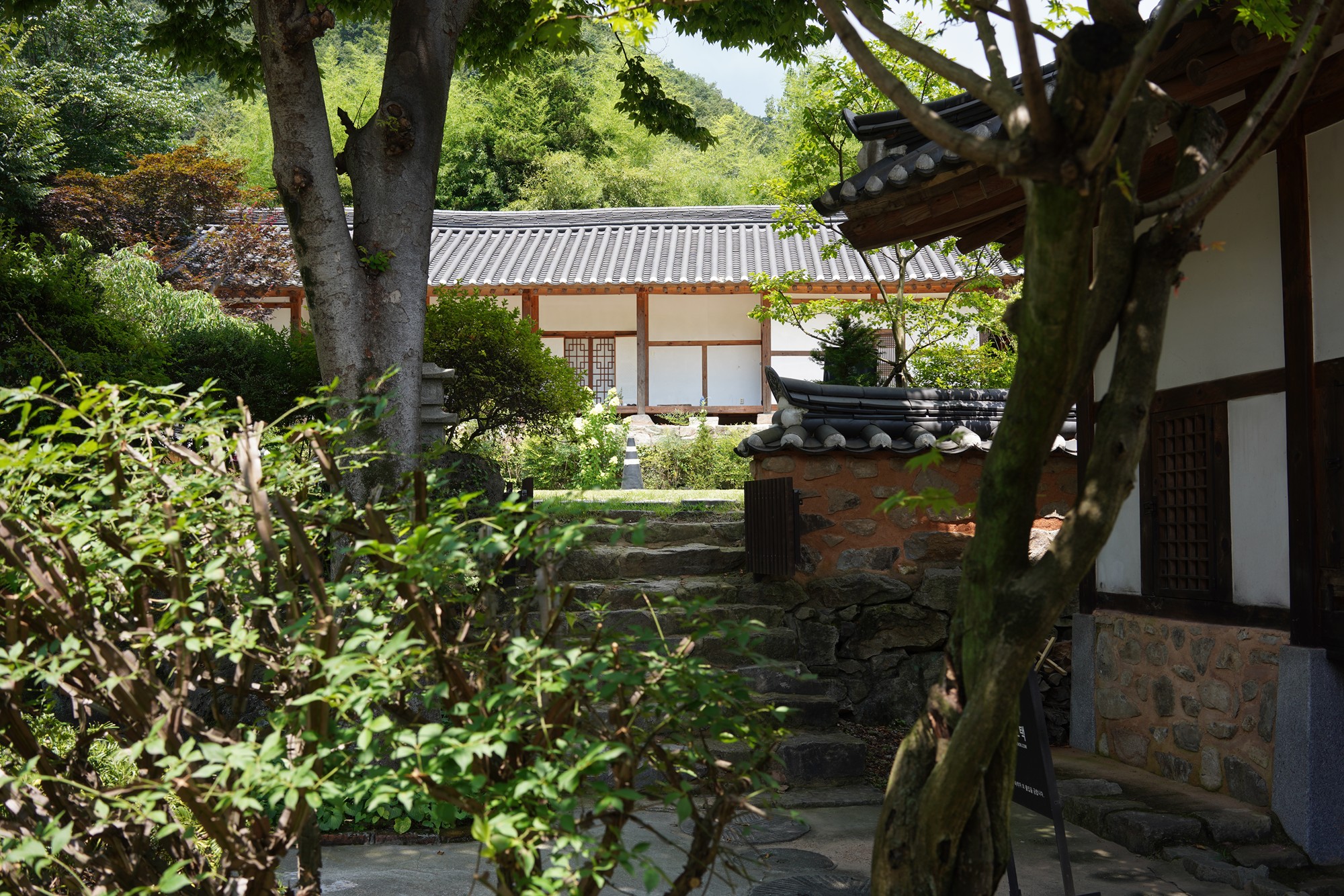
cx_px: 672
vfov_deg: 37.9
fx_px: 1307
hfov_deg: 54.4
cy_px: 448
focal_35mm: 35
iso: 100
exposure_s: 1/100
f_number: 7.1
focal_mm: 35
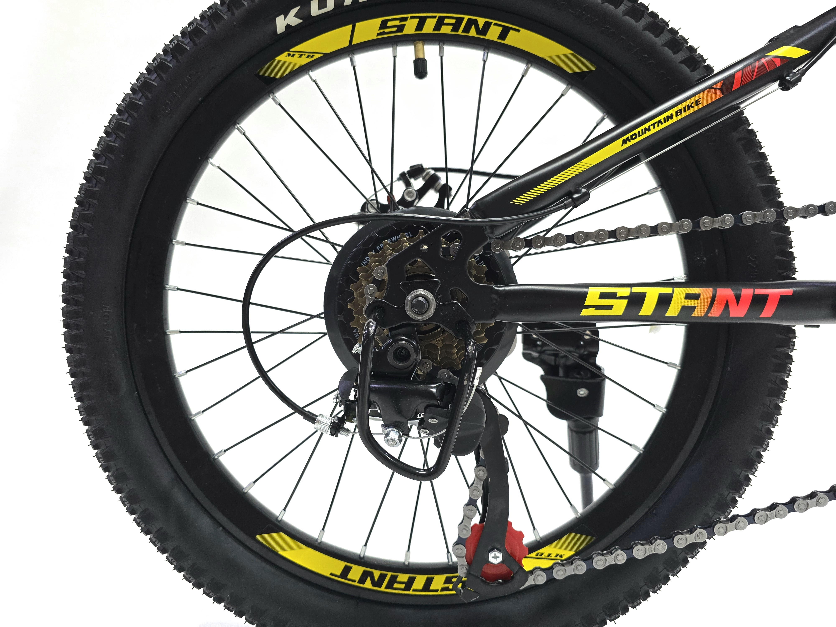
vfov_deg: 58.9
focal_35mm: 23
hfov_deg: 73.9
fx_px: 555
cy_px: 314
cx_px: 418
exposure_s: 1/120
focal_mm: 6.3
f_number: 1.7
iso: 320
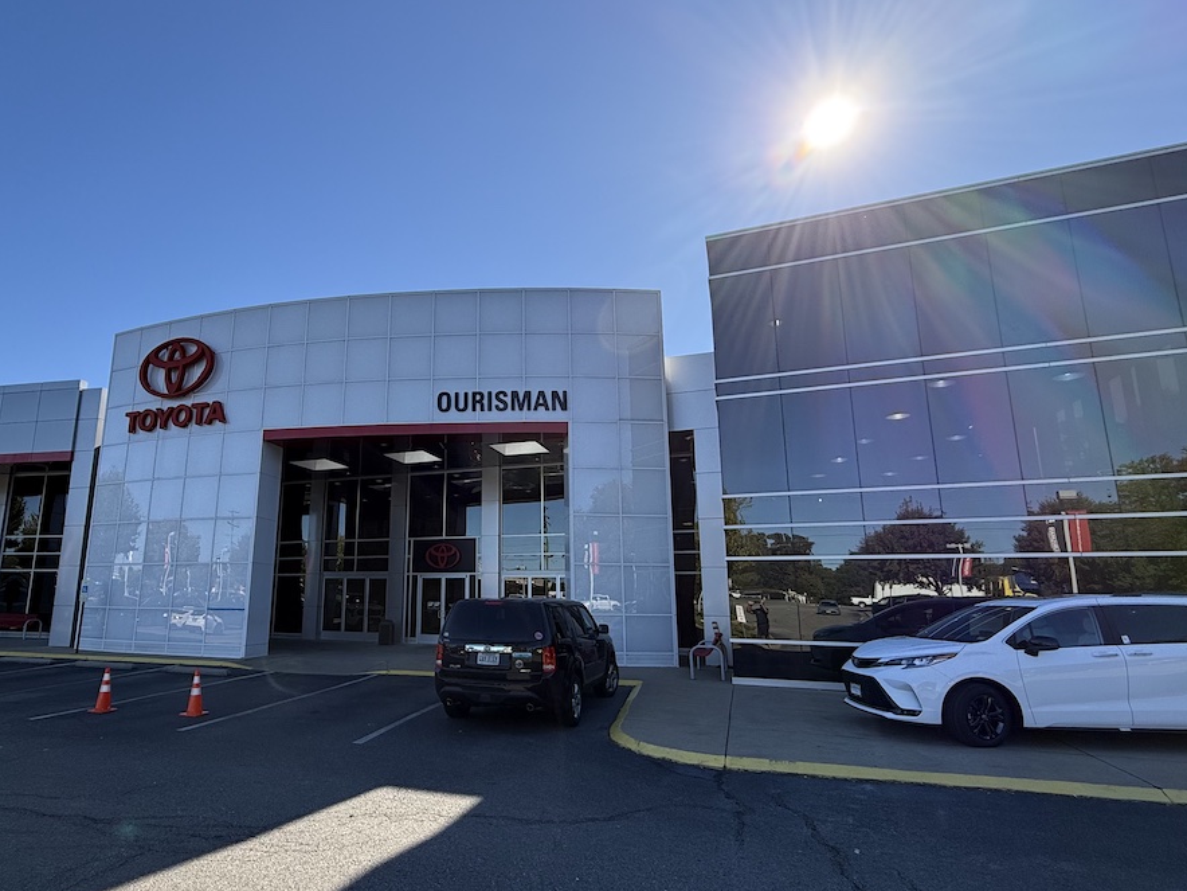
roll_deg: -0.6
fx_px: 652
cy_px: 474
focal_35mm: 19
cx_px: 483
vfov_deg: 68.6
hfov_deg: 83.8
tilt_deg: +11.0
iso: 80
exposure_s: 1/1745
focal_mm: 2.22
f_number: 2.2
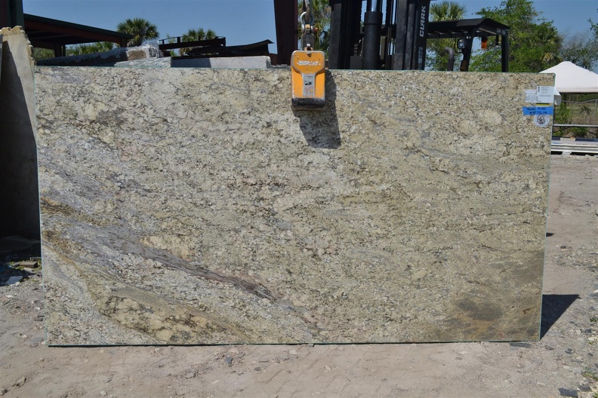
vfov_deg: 40.0
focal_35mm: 33
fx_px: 548
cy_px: 199
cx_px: 299
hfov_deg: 57.2
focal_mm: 22
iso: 400
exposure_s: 1/640
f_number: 14
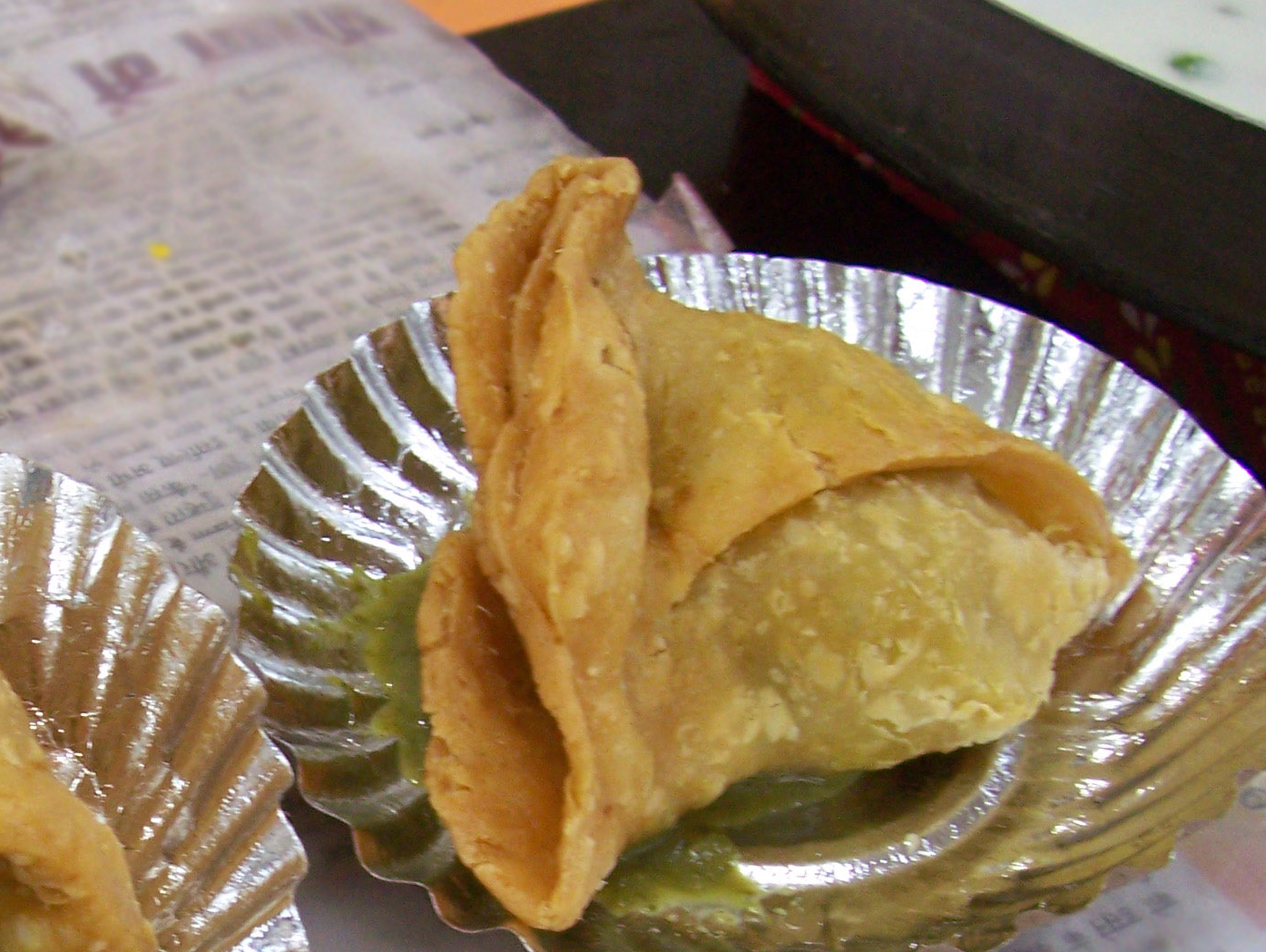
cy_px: 836
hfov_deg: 27.1
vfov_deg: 20.9
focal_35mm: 69
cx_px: 119
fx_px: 2526
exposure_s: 1/20
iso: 160
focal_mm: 5.6
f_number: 2.7
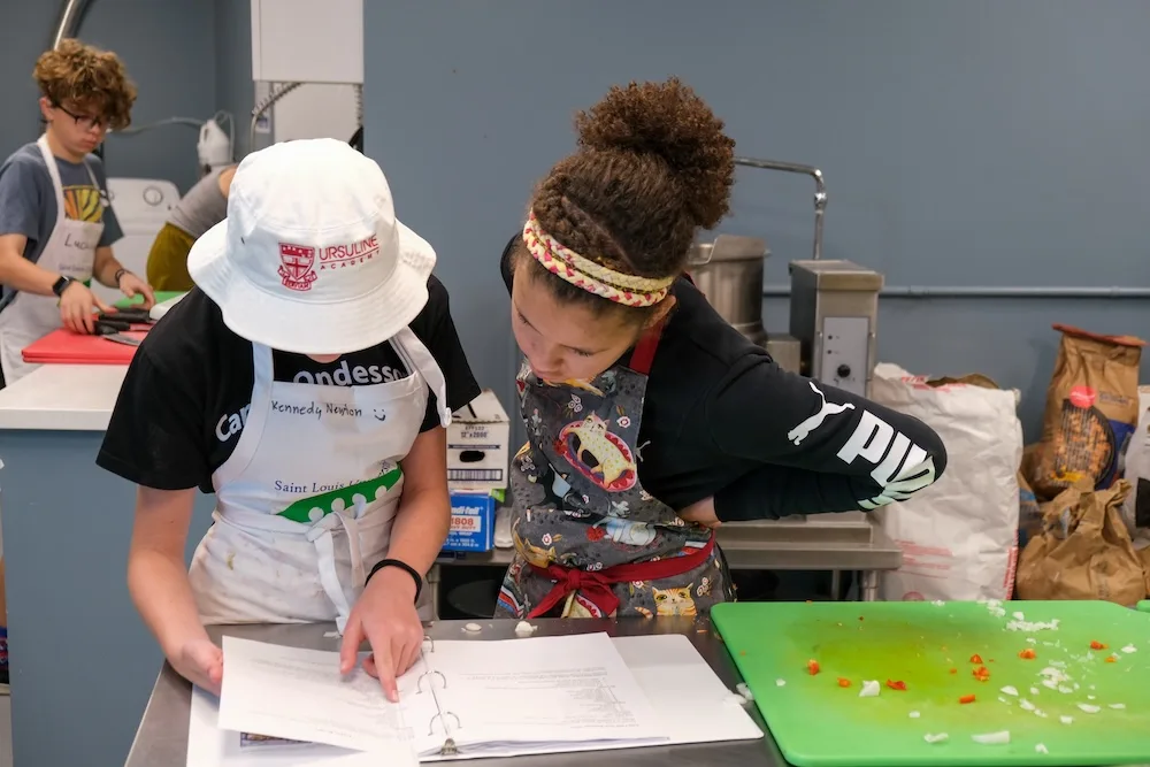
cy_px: 384
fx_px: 1438
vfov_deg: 29.9
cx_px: 575
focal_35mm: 45
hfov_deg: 43.6
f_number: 3.6
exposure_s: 1/40
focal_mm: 30.2
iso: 500
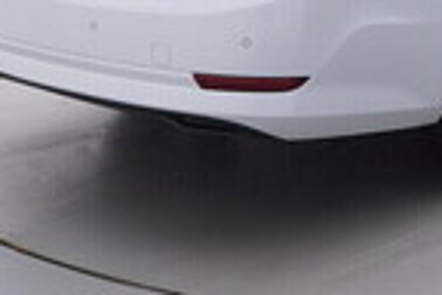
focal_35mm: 86
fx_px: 1055
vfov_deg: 15.4
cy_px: -51
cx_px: 477
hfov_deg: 22.4
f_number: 5
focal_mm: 15
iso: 200
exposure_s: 1/80
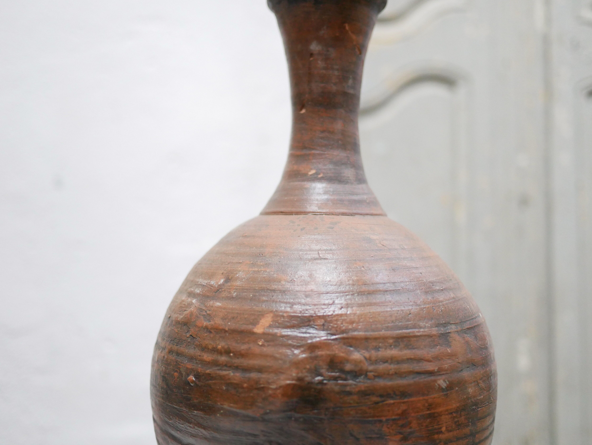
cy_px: 222
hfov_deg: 46.8
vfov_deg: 36.0
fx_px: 684
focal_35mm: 40
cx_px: 296
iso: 1600
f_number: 1.7
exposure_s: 1/60
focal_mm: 20
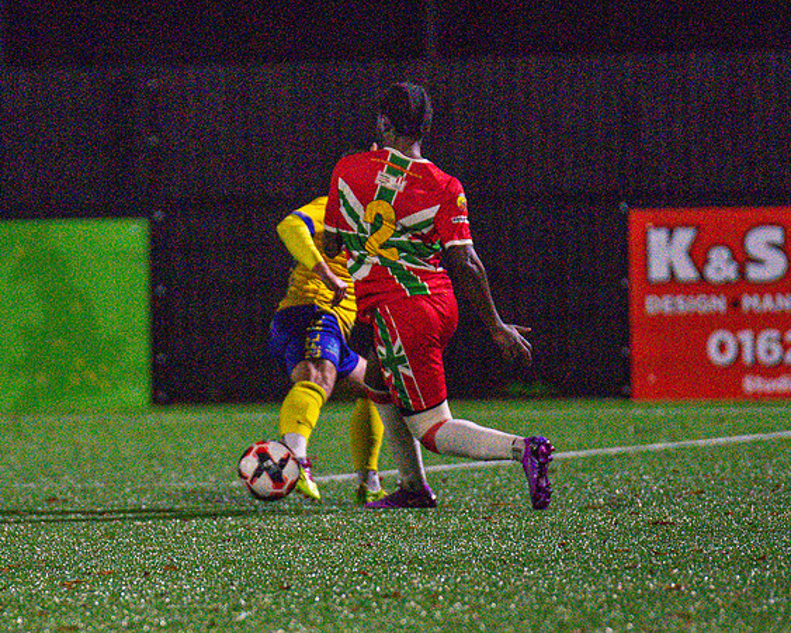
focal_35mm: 600
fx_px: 14045
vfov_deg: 2.6
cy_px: 350
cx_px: 212
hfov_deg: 3.2
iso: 12800
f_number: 2.8
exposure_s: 1/2000
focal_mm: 270
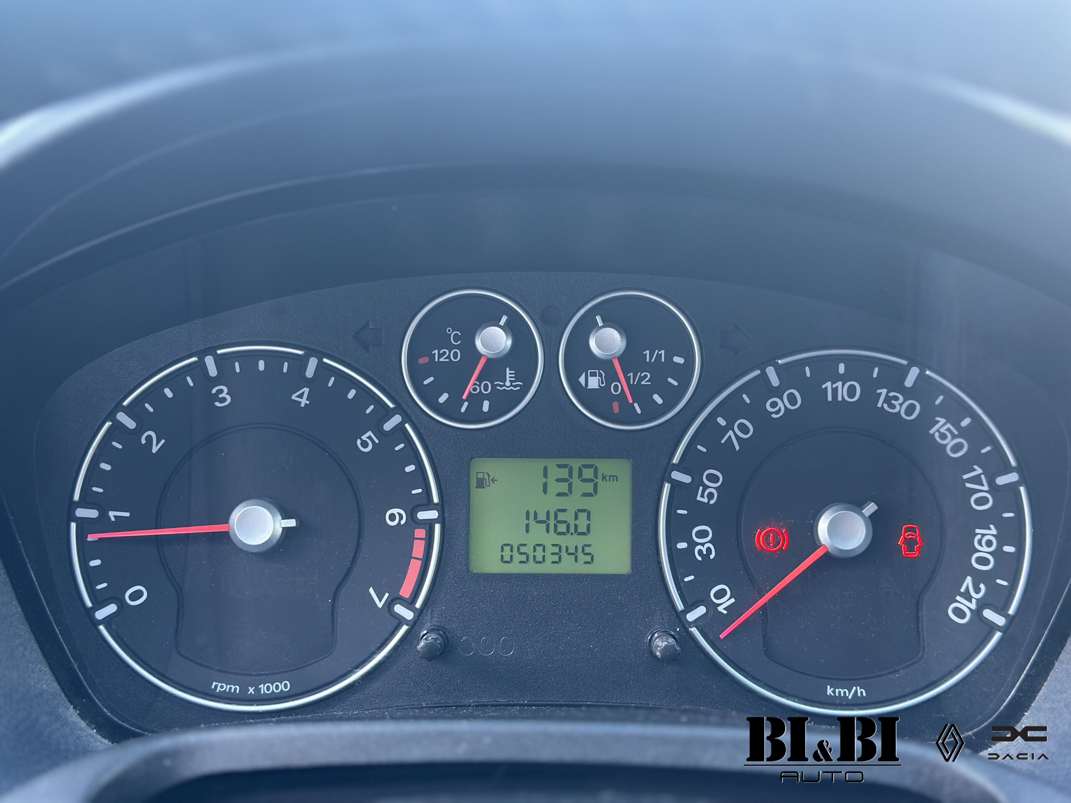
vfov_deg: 30.3
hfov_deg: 39.7
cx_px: 536
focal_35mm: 48
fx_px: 1485
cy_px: 402
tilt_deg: -19.3
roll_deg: +0.1
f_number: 1.78
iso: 125
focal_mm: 6.86
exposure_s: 1/60
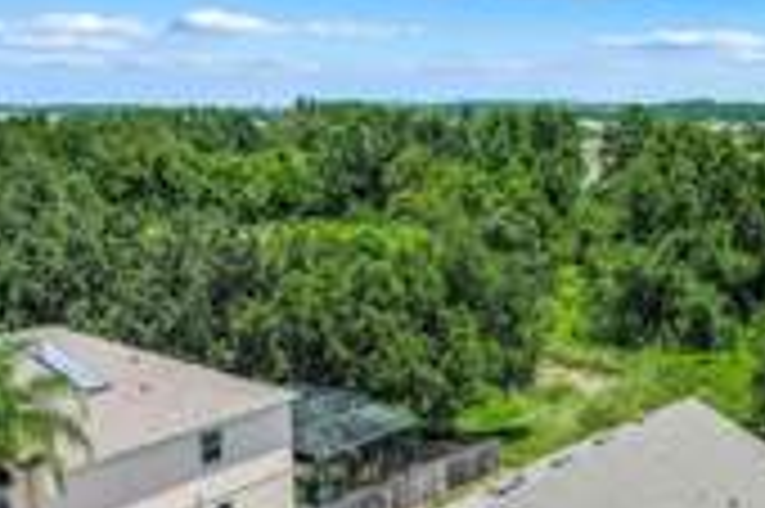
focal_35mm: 62
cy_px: 551
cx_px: 500
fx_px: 1316
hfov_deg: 32.2
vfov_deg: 20.9
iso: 110
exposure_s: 1/640
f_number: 2.8
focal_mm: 8.38
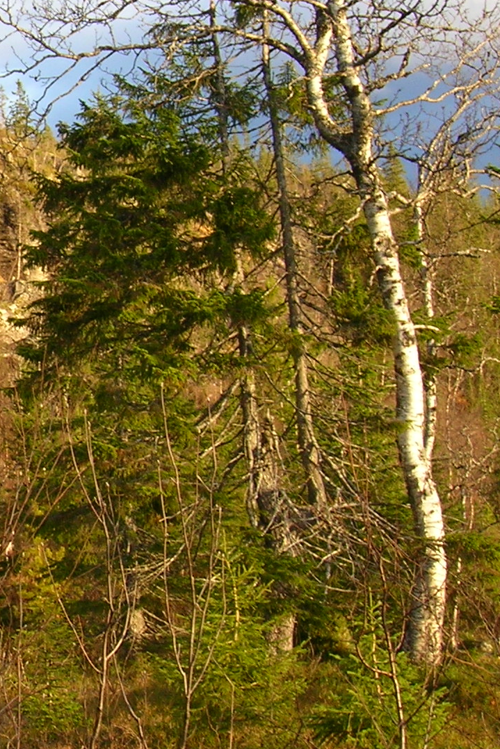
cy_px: 281
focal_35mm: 85
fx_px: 1770
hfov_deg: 15.3
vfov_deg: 23.9
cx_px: -159
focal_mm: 5.7
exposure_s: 1/48.5
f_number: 4.9
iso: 50
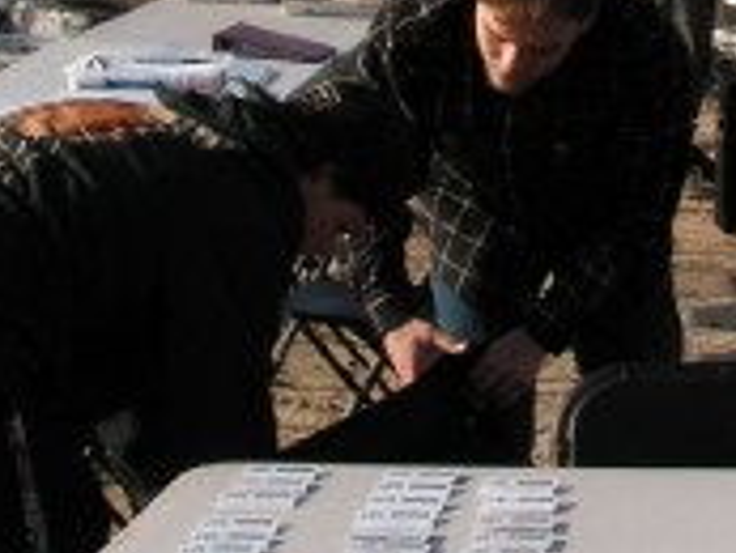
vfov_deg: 10.9
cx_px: 719
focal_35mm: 133
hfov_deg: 14.6
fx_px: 2830
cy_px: -123
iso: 50
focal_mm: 6
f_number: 4.8
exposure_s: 1/400
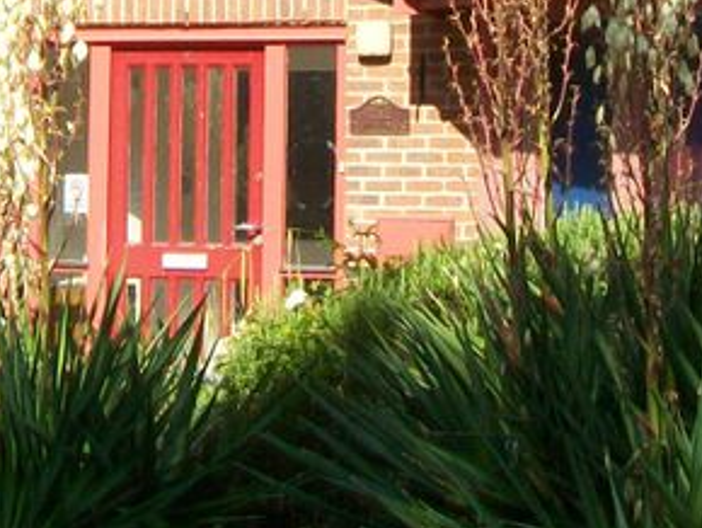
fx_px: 2639
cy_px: -50
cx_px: 235
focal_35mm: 130
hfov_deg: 15.1
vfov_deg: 11.3
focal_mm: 6.1
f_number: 4.9
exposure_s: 1/250
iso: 64
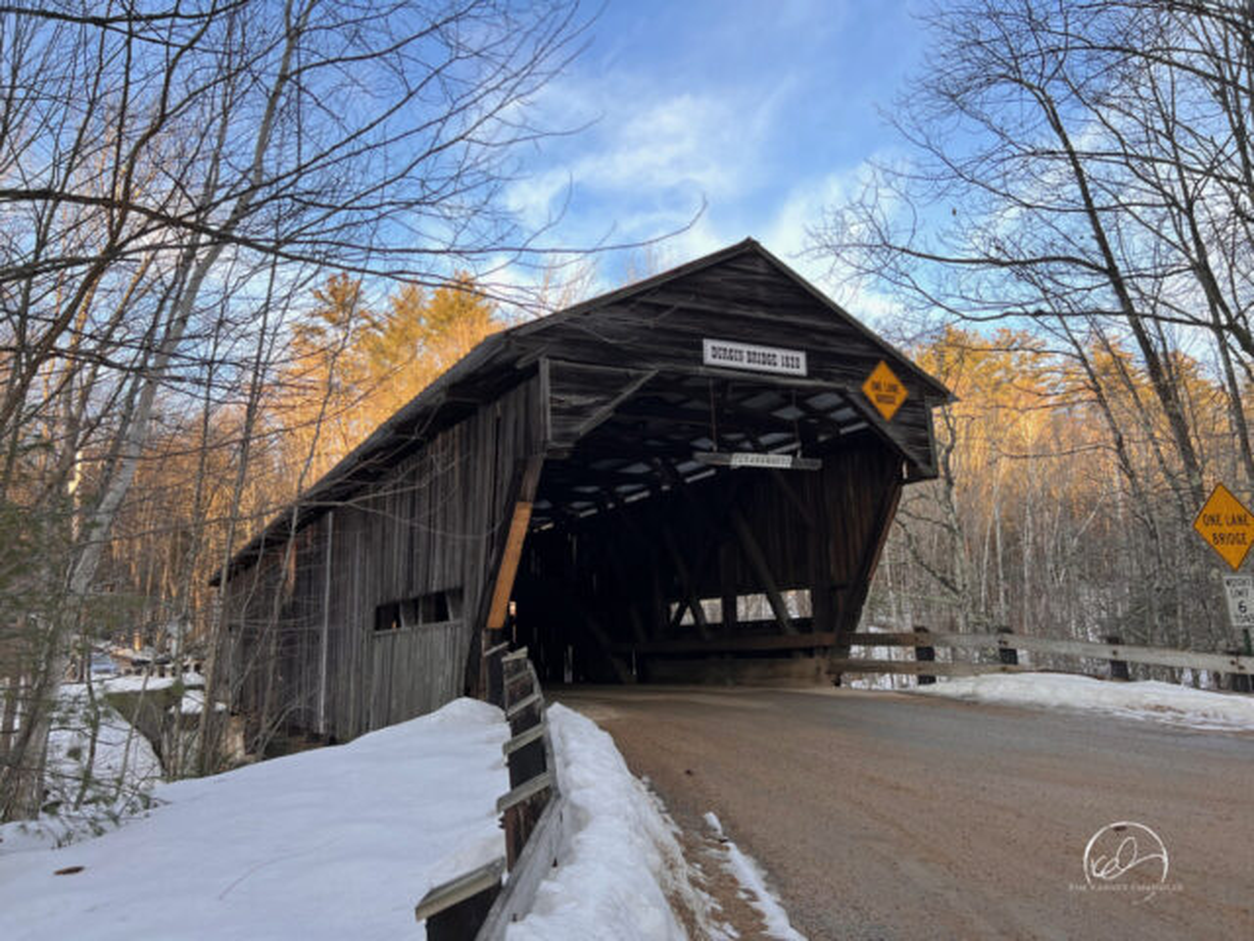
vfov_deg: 53.1
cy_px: 470
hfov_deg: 67.3
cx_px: 627
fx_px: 942
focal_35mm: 26
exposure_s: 1/171
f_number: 1.5
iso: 50
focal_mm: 5.7
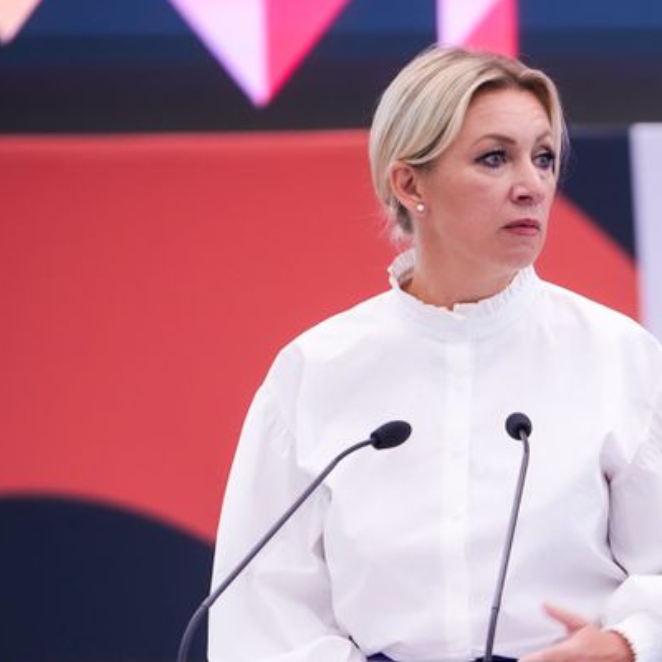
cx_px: 554
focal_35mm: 445
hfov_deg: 3.9
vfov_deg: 3.9
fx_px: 9628
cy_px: 346
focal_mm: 200
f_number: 2.8
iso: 320
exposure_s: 1/100
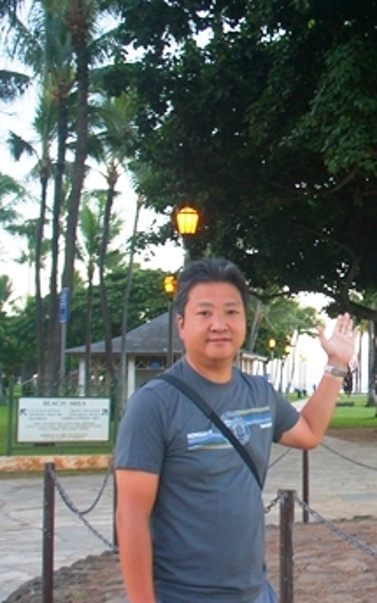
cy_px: 273
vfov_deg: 32.0
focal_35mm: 64
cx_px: 538
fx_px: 1052
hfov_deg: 18.4
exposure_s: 1/160
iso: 640
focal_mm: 18
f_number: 4
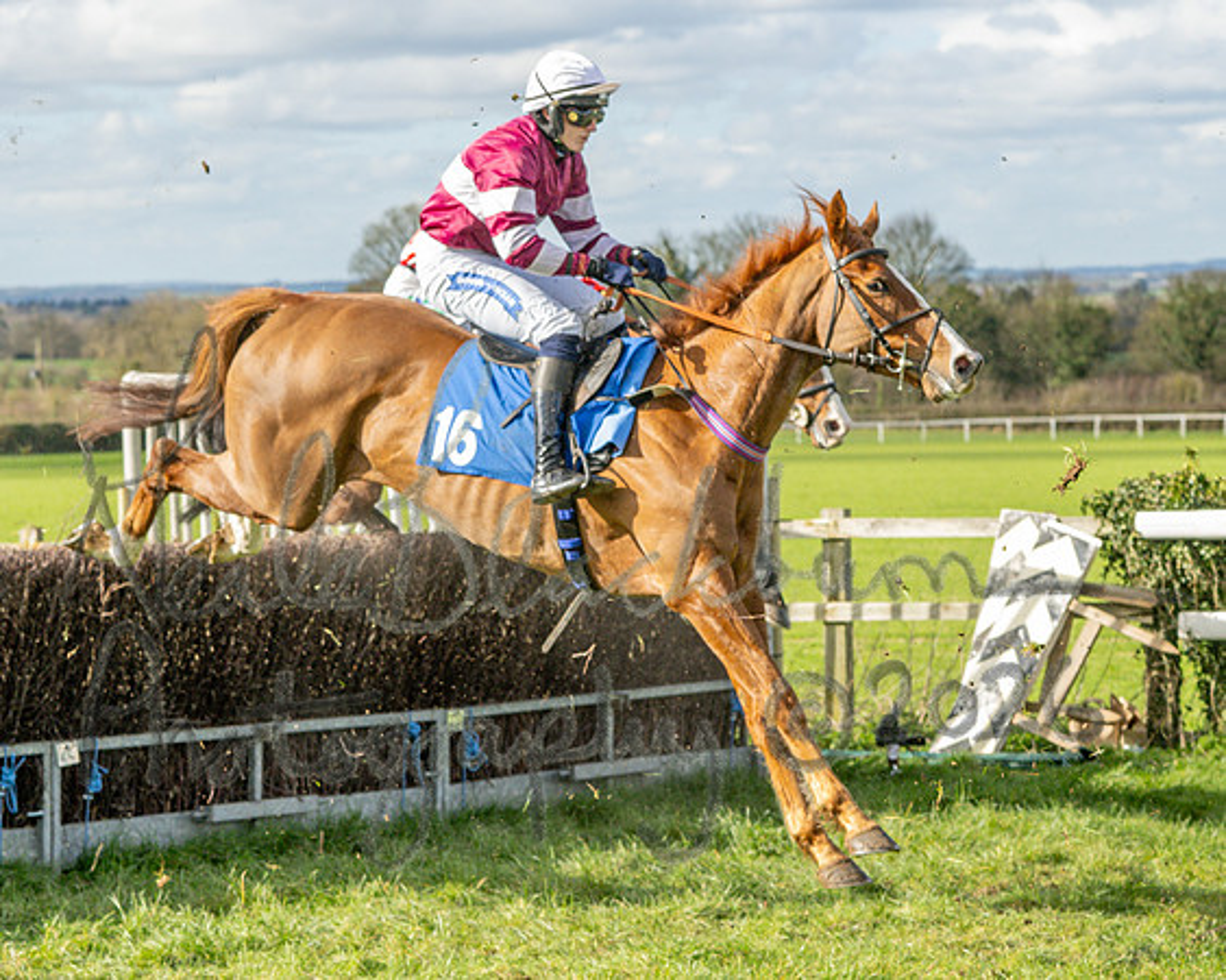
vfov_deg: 13.2
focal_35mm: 117
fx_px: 4234
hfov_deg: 16.5
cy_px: 411
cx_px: 463
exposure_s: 1/1600
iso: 400
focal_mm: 55
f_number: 4
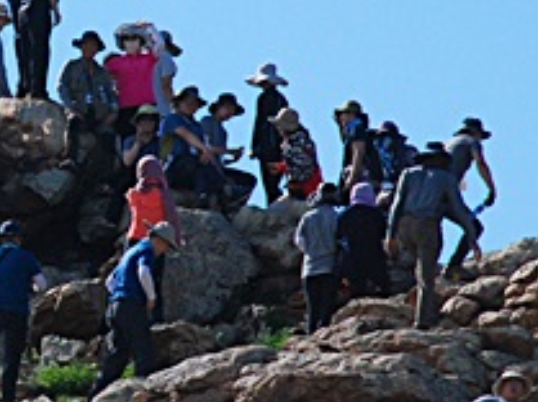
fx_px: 11603
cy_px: 116
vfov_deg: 2.0
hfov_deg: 2.7
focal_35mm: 748
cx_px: -51
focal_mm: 135
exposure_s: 1/2000
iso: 400
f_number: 5.6
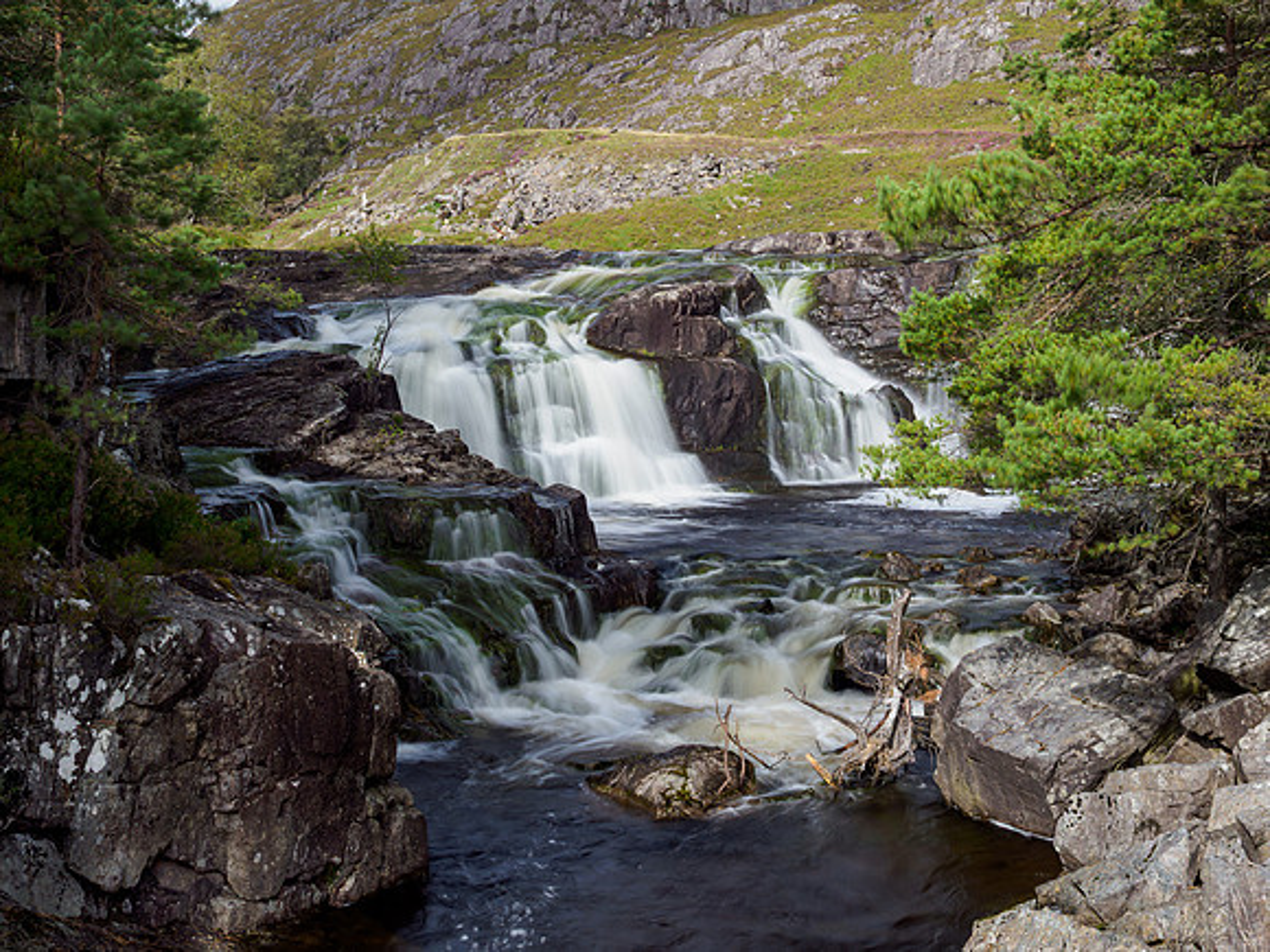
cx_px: 635
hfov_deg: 39.7
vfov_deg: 30.3
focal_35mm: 48
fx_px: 1761
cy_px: 476
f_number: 7.1
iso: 200
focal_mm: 24
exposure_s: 1/2.5
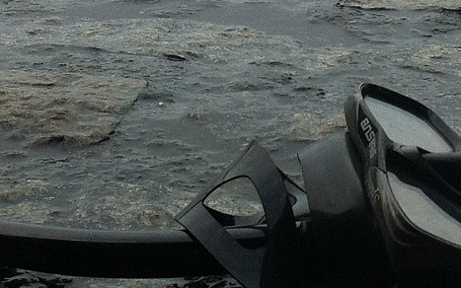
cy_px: -38
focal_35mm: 127
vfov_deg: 10.2
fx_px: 1596
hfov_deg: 16.3
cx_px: 358
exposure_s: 1/269
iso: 80
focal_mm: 3.85
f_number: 2.8
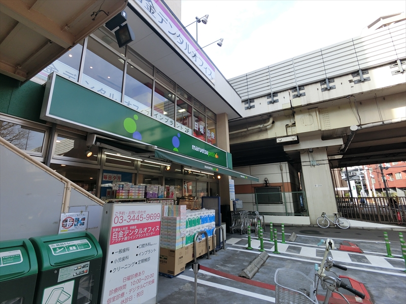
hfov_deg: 94.5
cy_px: 152
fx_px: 188
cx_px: 203
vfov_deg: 78.1
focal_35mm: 16
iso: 64
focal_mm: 2.87
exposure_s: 1/250
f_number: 2.8
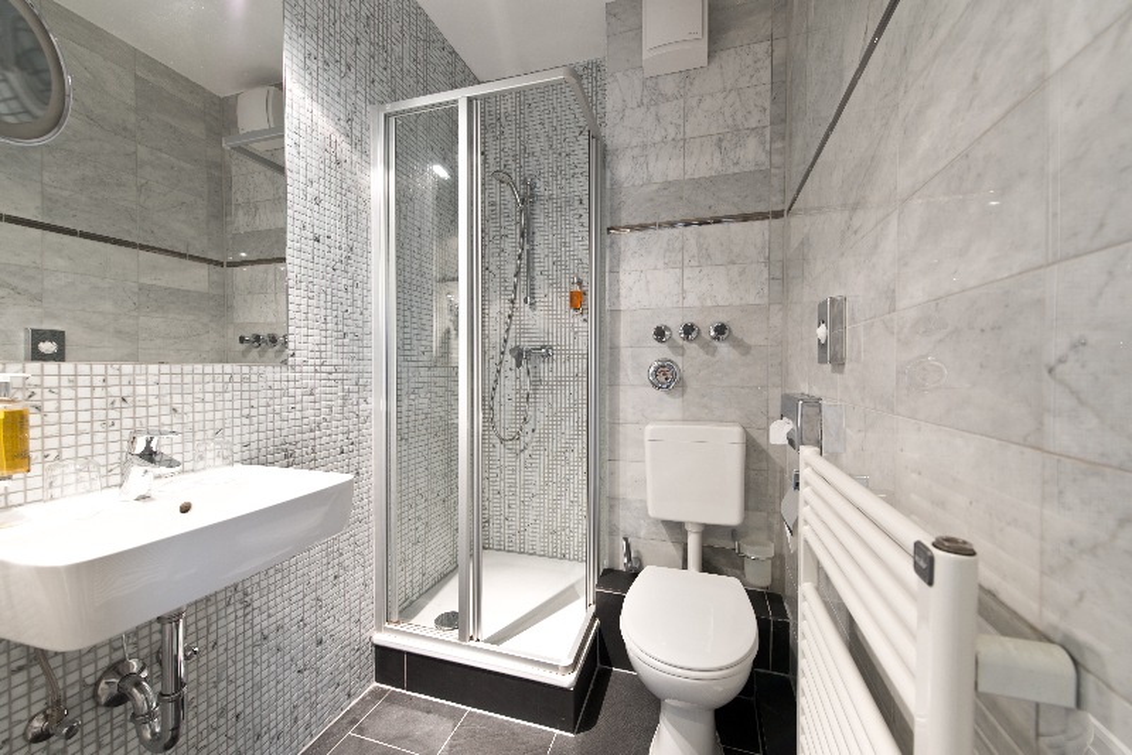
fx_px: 440
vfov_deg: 81.3
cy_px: 378
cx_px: 566
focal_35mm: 14
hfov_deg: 104.2
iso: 100
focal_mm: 14
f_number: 9
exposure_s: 3
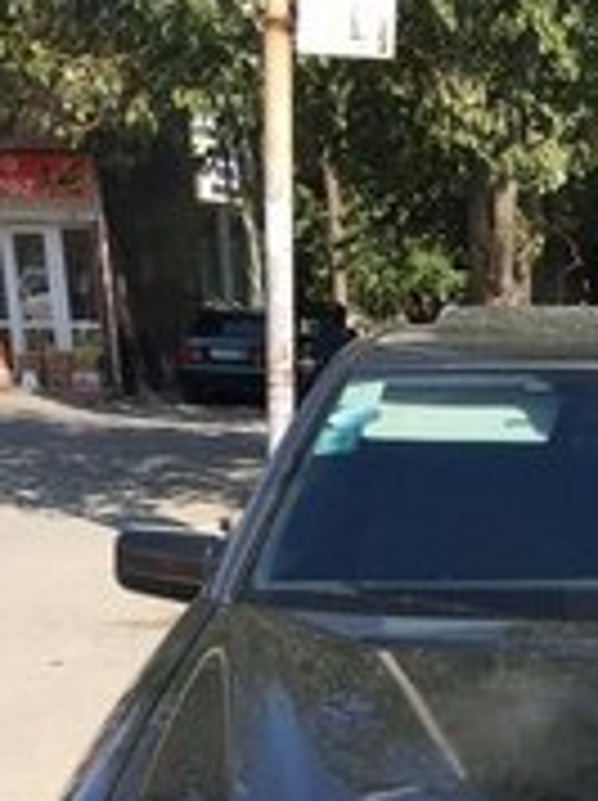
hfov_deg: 17.3
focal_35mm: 81
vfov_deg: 22.2
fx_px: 1870
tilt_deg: -20.2
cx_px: 719
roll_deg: -0.8
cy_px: 976
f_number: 2.2
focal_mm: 4.15
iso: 25
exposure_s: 1/916
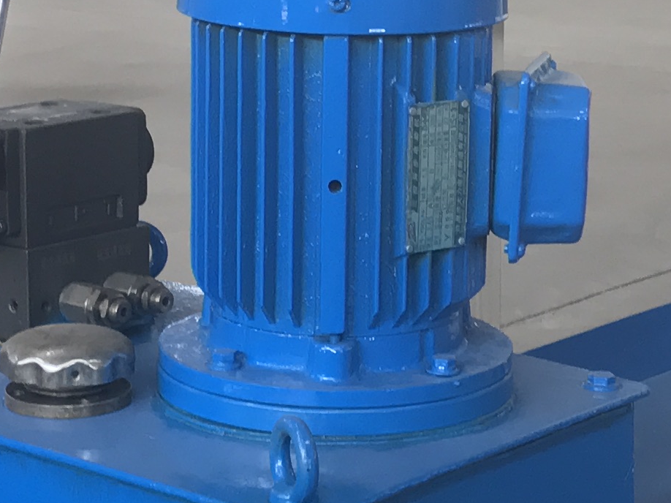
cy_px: 210
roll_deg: -0.6
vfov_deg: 12.0
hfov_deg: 16.0
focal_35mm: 123
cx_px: 377
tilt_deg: -11.6
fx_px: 2384
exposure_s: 1/50
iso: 25
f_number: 1.8
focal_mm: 3.99
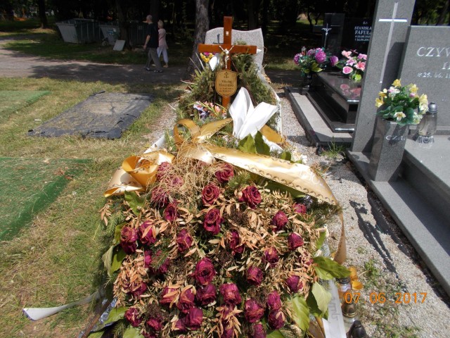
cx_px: 225
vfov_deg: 53.1
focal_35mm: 26
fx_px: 338
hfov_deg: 67.3
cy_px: 169
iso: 80
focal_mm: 4.6
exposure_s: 1/1250
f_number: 3.2
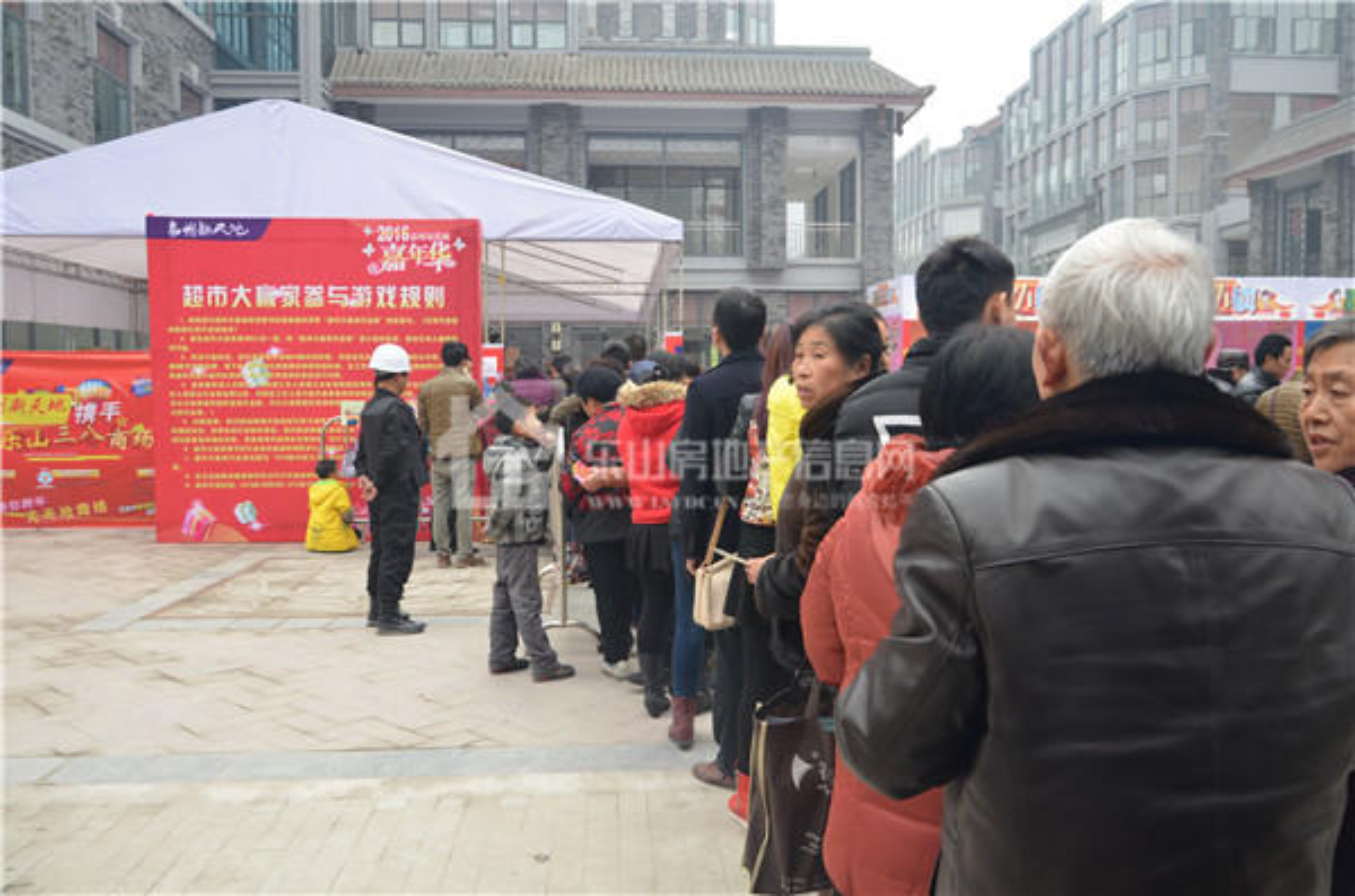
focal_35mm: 27
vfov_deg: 47.7
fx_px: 1014
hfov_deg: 67.5
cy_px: 448
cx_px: 678
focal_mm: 18
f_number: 5
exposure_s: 1/100
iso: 400
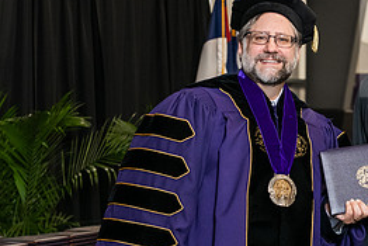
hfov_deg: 14.8
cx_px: 317
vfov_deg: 10.0
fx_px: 1401
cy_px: 150
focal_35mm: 137
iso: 2500
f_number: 5
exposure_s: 1/200
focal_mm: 62
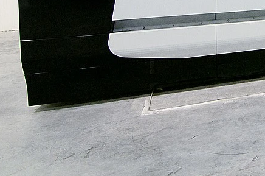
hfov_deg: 28.8
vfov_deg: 24.9
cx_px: 382
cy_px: -38
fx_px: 356
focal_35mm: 48
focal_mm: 11
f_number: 6.3
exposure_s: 1/30
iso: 400
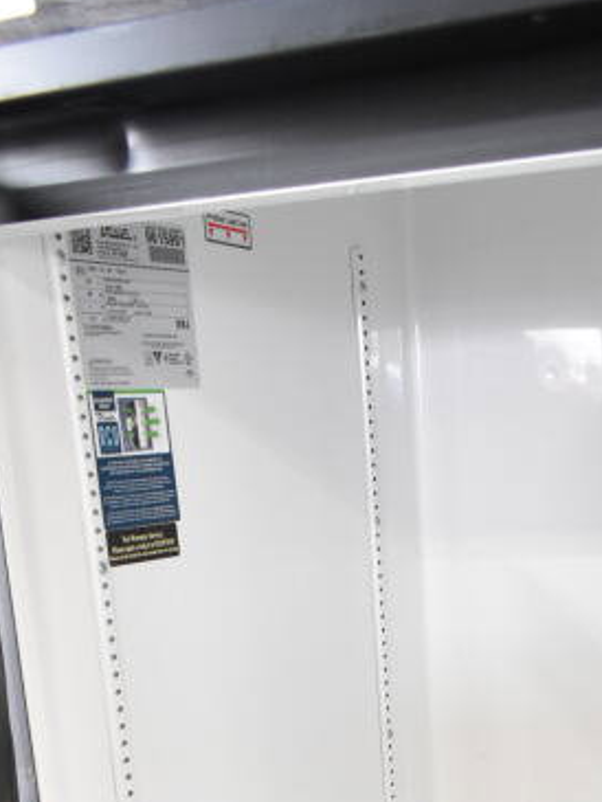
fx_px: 1506
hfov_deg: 22.4
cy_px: 995
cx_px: 453
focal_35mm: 65
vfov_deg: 26.1
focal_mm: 18
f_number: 4
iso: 1600
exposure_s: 1/60
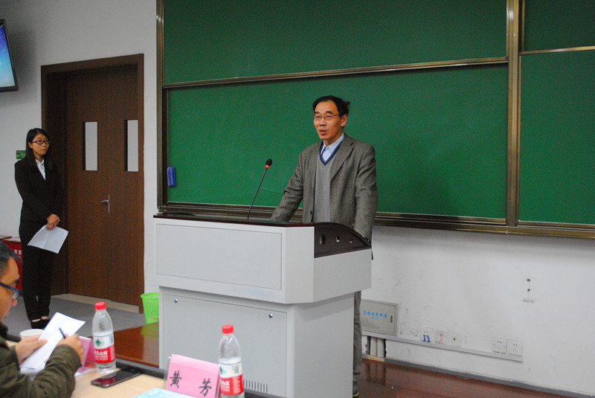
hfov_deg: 43.6
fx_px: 744
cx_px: 298
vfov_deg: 29.9
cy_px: 199
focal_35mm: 45
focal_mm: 30
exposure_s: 1/30
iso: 1250
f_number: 5
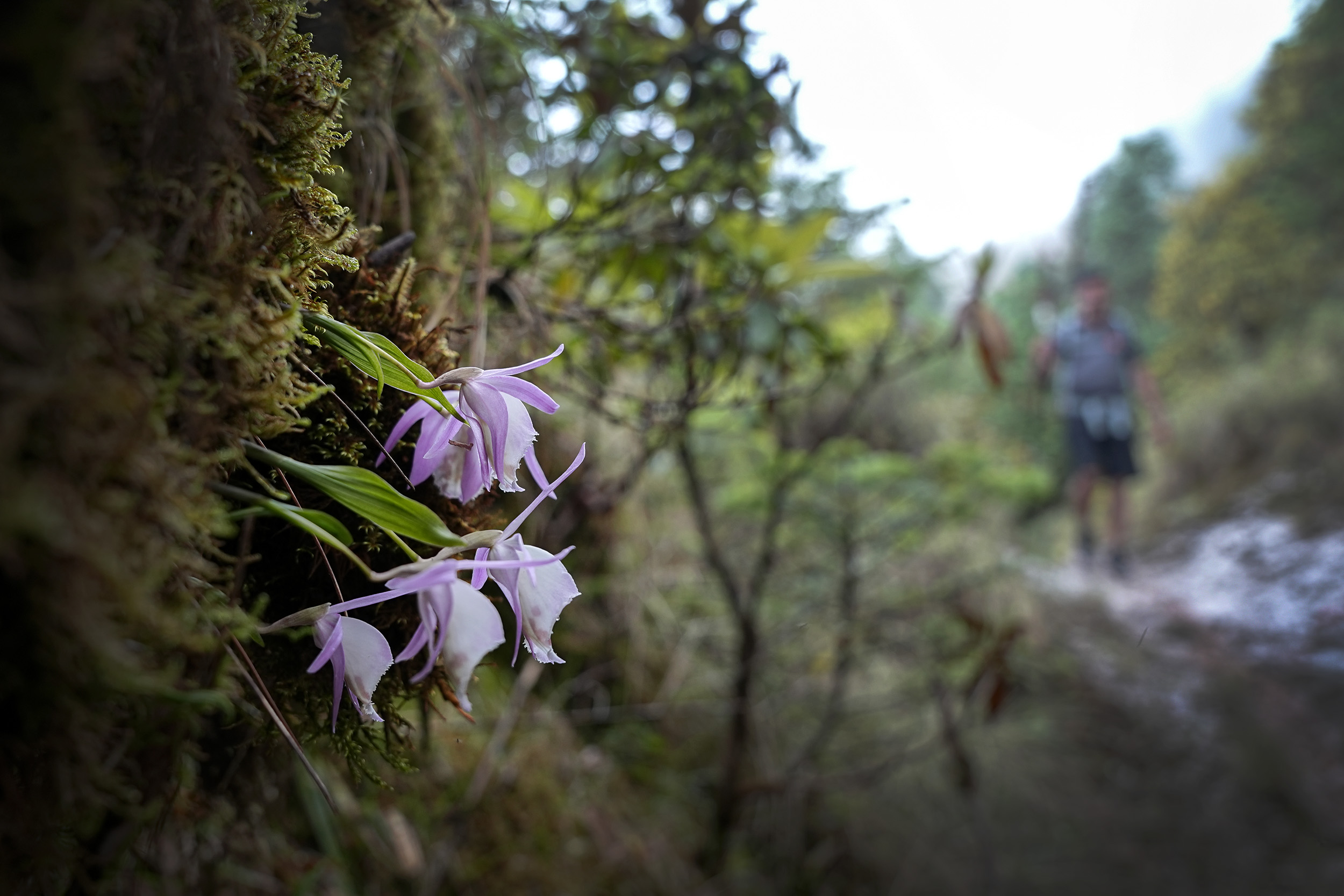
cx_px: 672
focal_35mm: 36
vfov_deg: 36.9
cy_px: 448
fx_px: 1344
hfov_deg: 53.1
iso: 250
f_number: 4
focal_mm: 24
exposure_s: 1/80
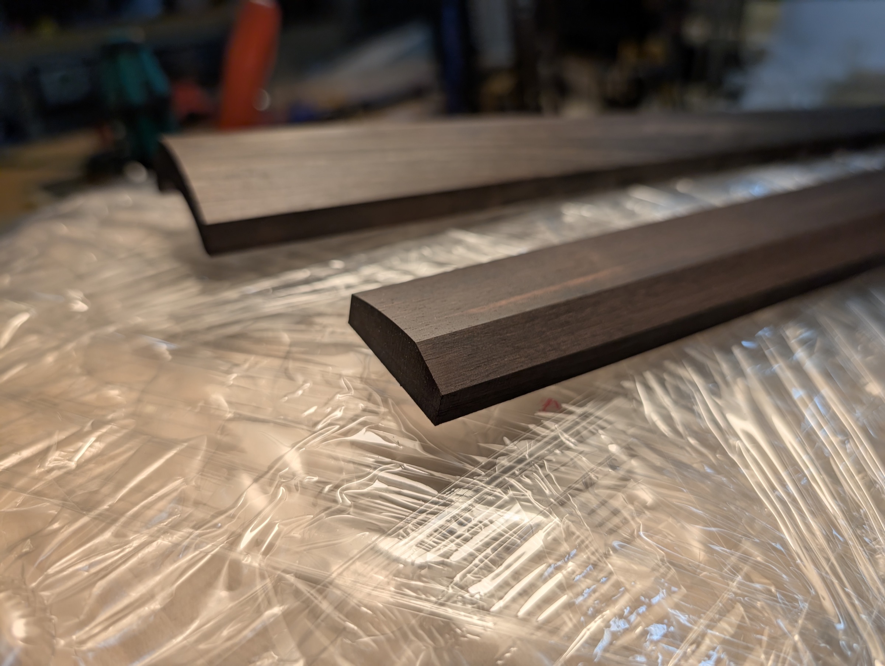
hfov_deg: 71.5
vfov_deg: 56.9
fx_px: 614
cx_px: 442
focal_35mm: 24
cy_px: 333
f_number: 1.68
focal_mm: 6.9
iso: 21
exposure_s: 1/143
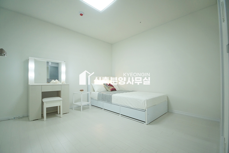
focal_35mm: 15
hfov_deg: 100.4
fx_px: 95
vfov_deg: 77.2
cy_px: 76
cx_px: 114
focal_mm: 10
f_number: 4
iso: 800
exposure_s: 1/160
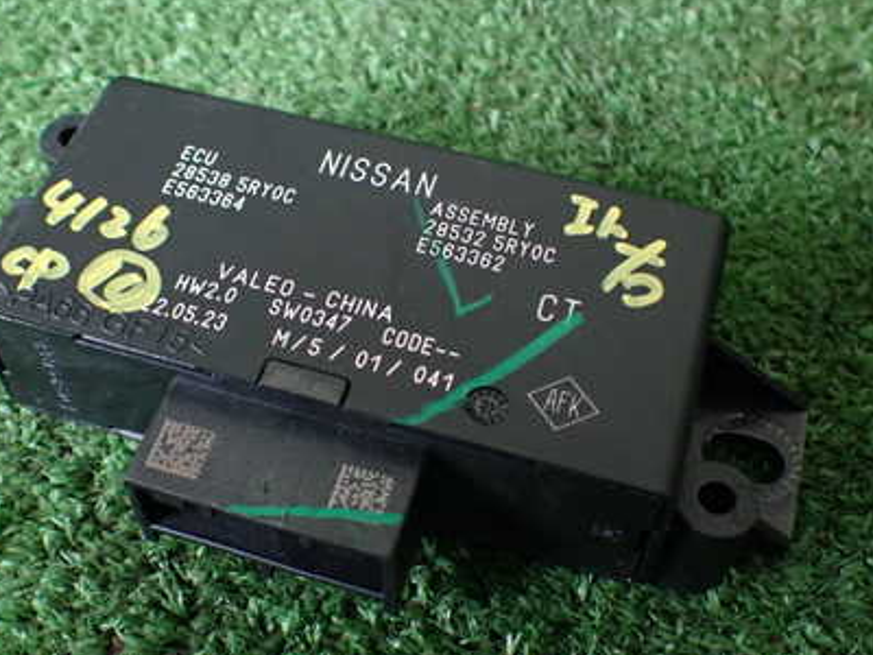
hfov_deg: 42.0
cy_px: 341
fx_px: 1135
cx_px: 378
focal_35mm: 45
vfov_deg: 32.2
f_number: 2.3
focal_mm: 5.4
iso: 800
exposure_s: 1/125
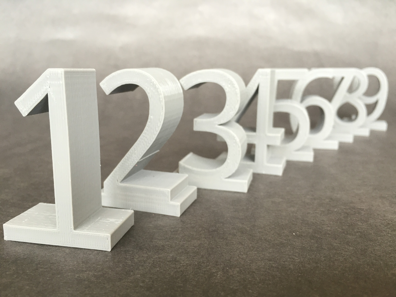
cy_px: 148
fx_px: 332
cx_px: 198
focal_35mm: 29
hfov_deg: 61.7
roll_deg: -2.1
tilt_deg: -13.2
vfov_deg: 48.2
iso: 50
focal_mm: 4.15
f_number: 2.2
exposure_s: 1/30
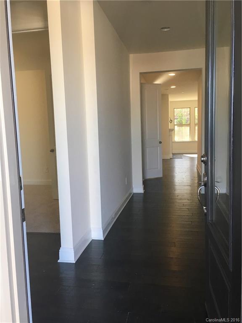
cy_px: 162
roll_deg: +2.1
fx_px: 270
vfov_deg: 61.7
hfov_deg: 48.2
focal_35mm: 29
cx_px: 121
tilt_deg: -4.7
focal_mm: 4.15
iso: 32
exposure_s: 1/30
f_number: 2.2
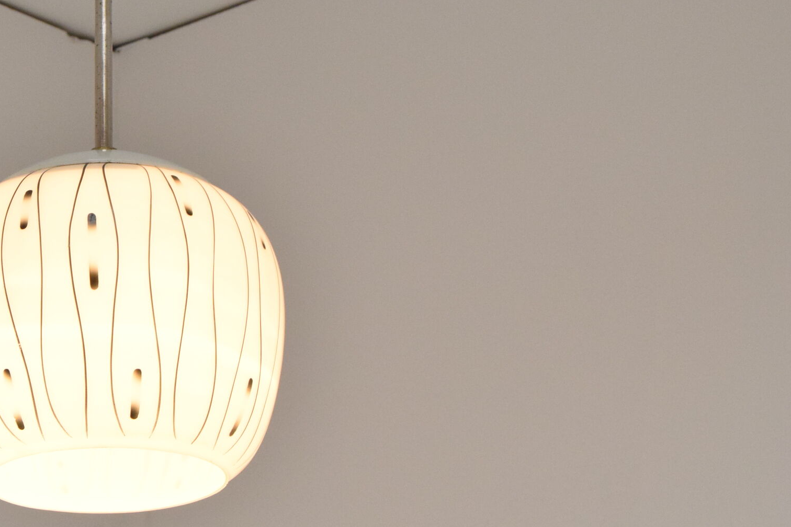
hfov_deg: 19.3
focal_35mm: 104
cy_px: 146
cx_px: 94
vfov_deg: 13.1
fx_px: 2285
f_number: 7.1
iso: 1600
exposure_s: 1/200
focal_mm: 35
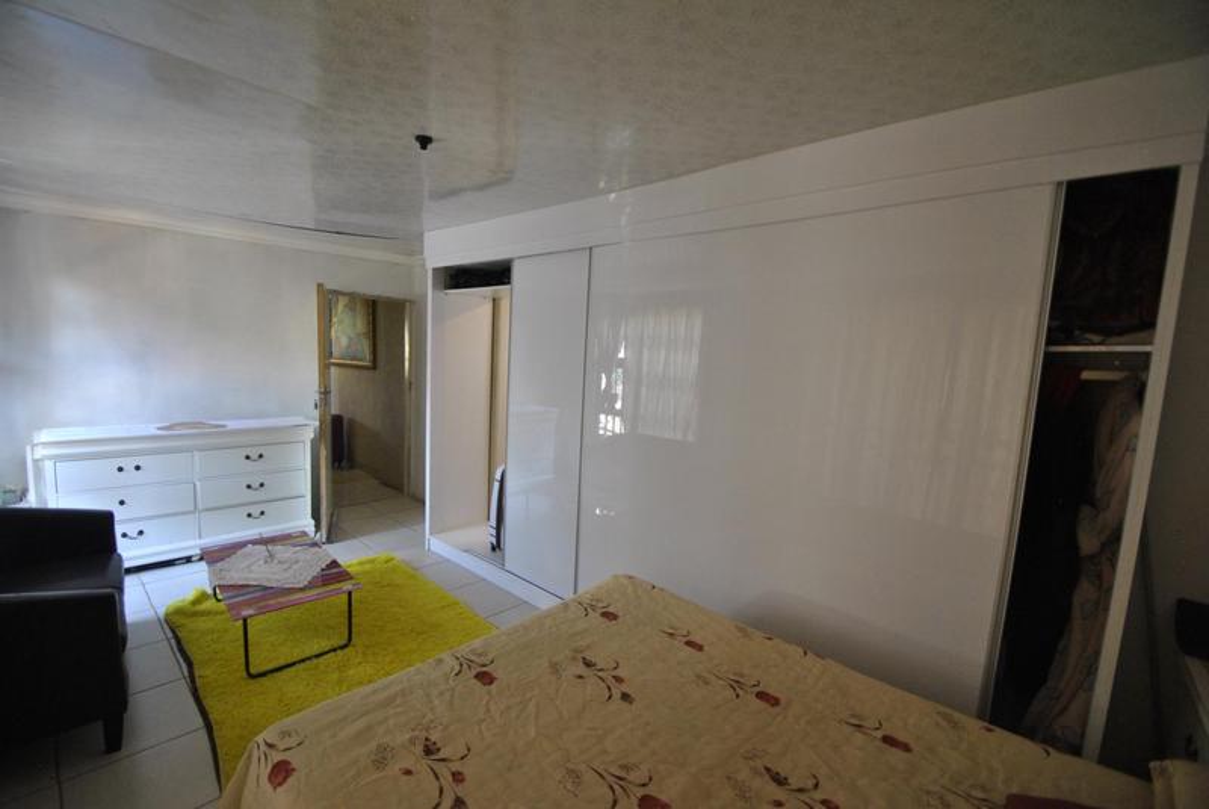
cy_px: 404
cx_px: 604
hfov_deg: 100.3
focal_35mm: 15
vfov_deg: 77.4
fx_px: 504
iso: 640
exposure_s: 1/30
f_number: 3.5
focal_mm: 10
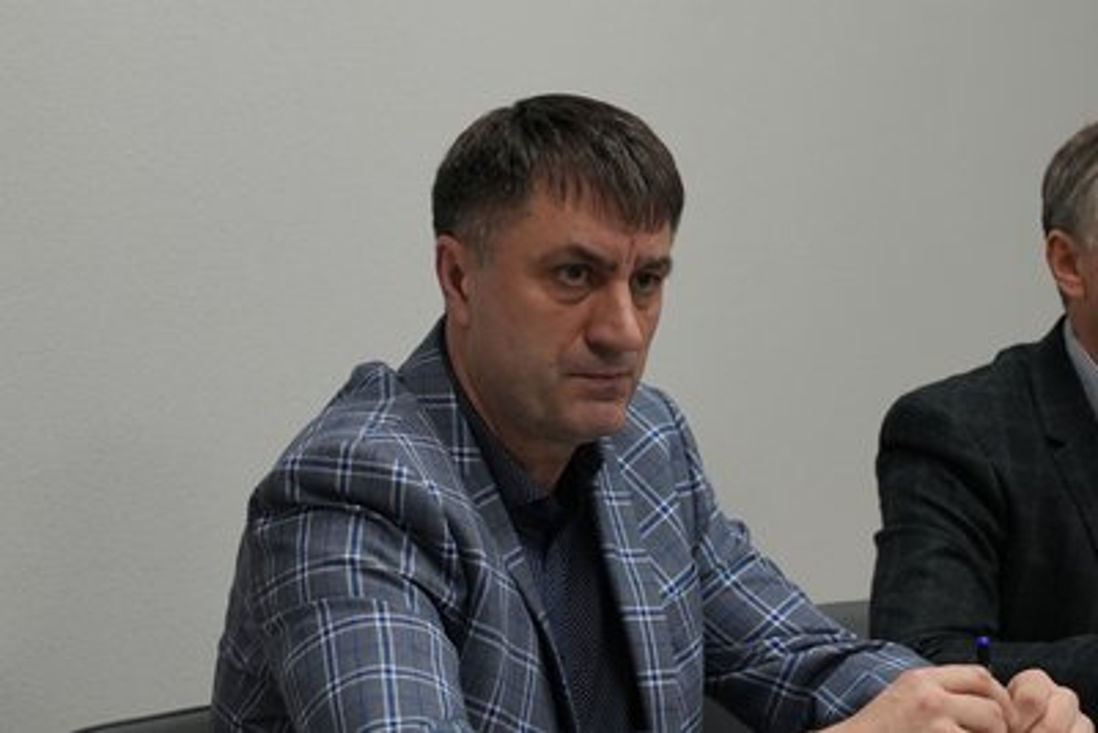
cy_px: 366
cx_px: 549
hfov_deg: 19.4
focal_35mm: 105
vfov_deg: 13.1
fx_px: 3203
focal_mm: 70
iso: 800
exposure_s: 1/50
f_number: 5.6
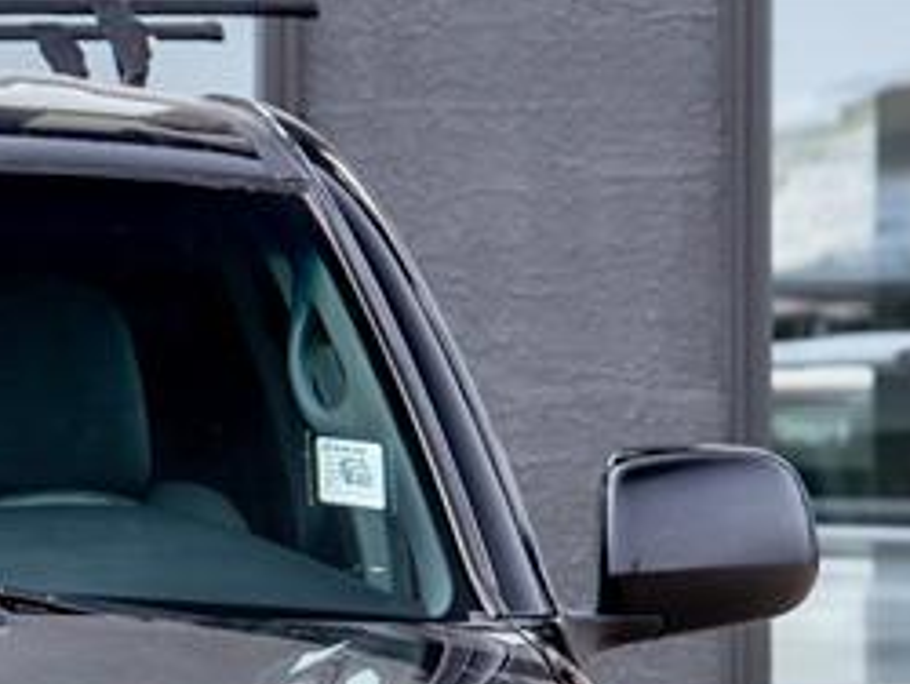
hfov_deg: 6.1
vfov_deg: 4.6
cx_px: -296
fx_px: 8526
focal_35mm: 324
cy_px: 612
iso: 160
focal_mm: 54
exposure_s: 1/160
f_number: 4
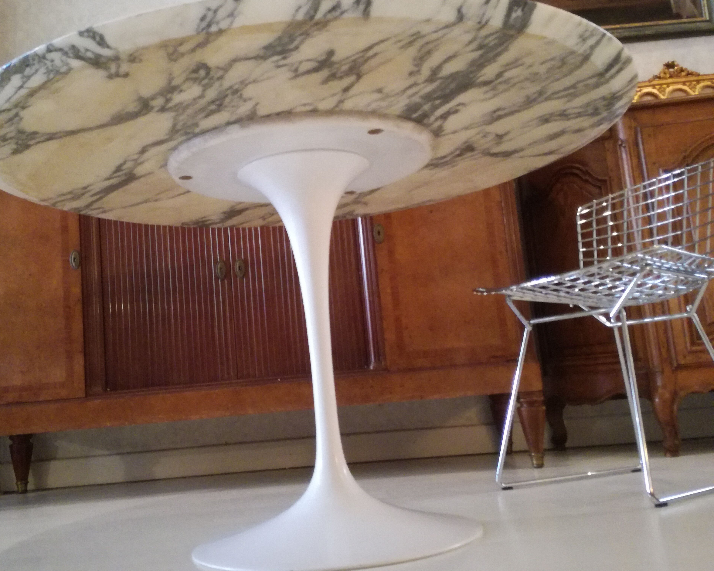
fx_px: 613
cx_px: 322
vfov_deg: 50.0
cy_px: 278
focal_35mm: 29
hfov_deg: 60.3
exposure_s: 1/20
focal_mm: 3.79
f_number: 2
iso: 500
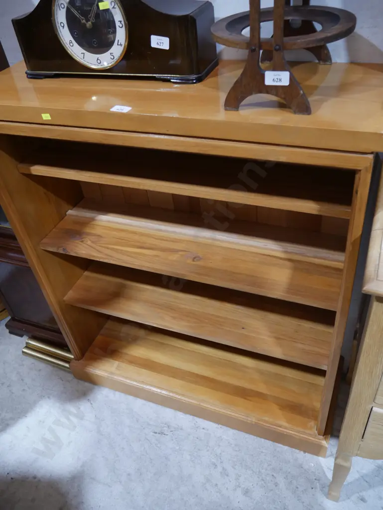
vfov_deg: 63.4
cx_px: 192
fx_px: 413
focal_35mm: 28
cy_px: 255
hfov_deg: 49.8
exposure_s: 1/60
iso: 640
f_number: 3.5
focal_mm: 14
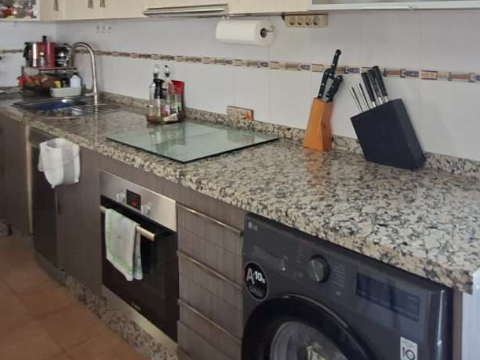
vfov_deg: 41.6
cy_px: 56
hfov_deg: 56.6
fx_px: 444
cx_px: 273
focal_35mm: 32
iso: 200
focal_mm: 1.74
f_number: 2.2
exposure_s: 1/24
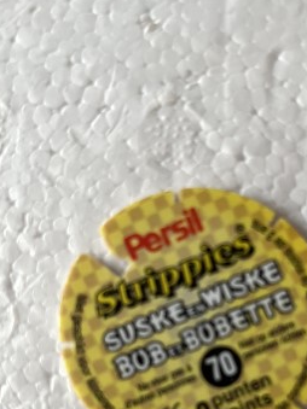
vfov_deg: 39.4
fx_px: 544
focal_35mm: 46
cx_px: 221
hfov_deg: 31.1
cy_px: 337
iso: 500
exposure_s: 1/41
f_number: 1.6
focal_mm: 5.1
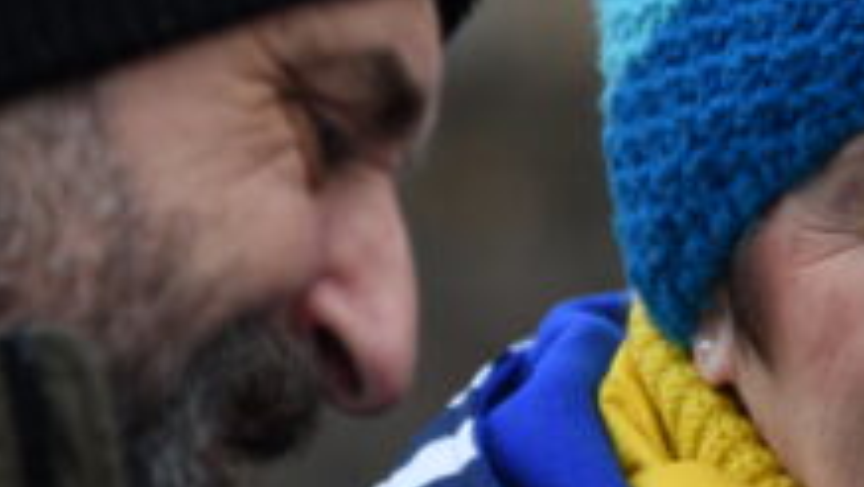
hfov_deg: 4.6
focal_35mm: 467
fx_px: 10710
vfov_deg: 2.6
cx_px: 793
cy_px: 87
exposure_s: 1/100
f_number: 4.5
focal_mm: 135
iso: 100
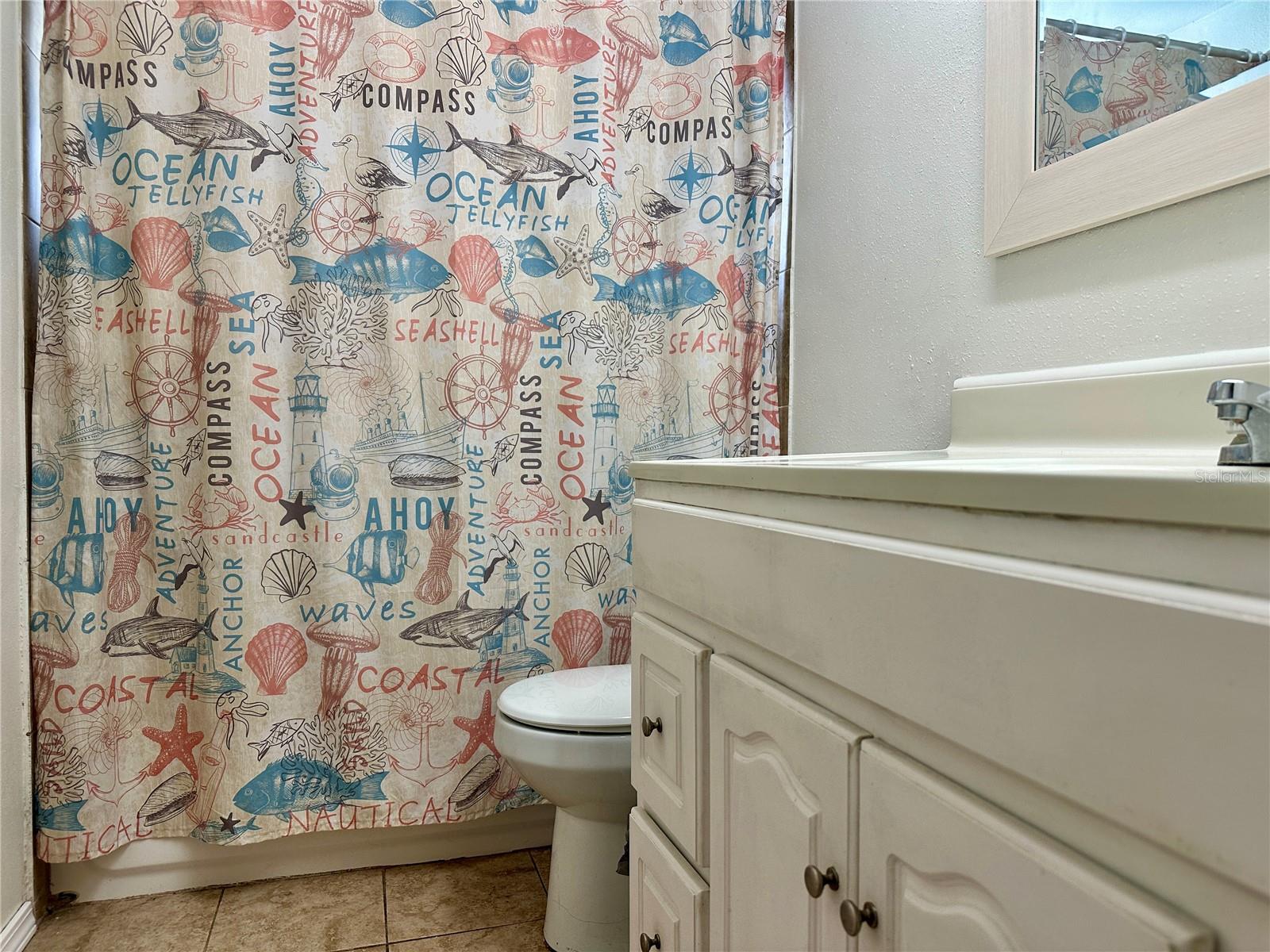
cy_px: 476
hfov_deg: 71.6
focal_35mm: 24
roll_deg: +0.1
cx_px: 635
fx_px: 881
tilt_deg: -1.7
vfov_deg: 56.8
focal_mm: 6.86
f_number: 1.78
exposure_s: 1/120
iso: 125
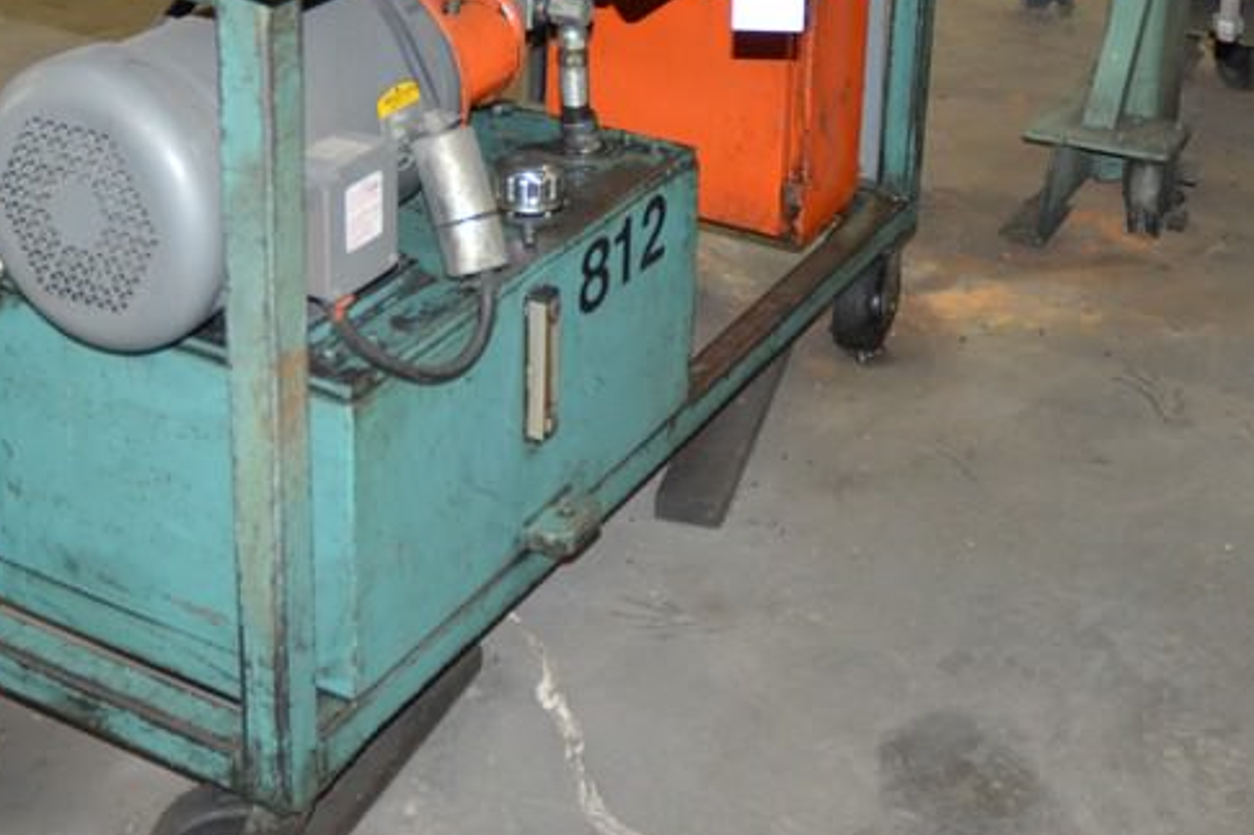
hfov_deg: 35.0
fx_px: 1985
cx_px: 543
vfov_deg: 22.7
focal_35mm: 57
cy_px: -25
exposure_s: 1/60
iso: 900
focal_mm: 18
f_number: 3.5
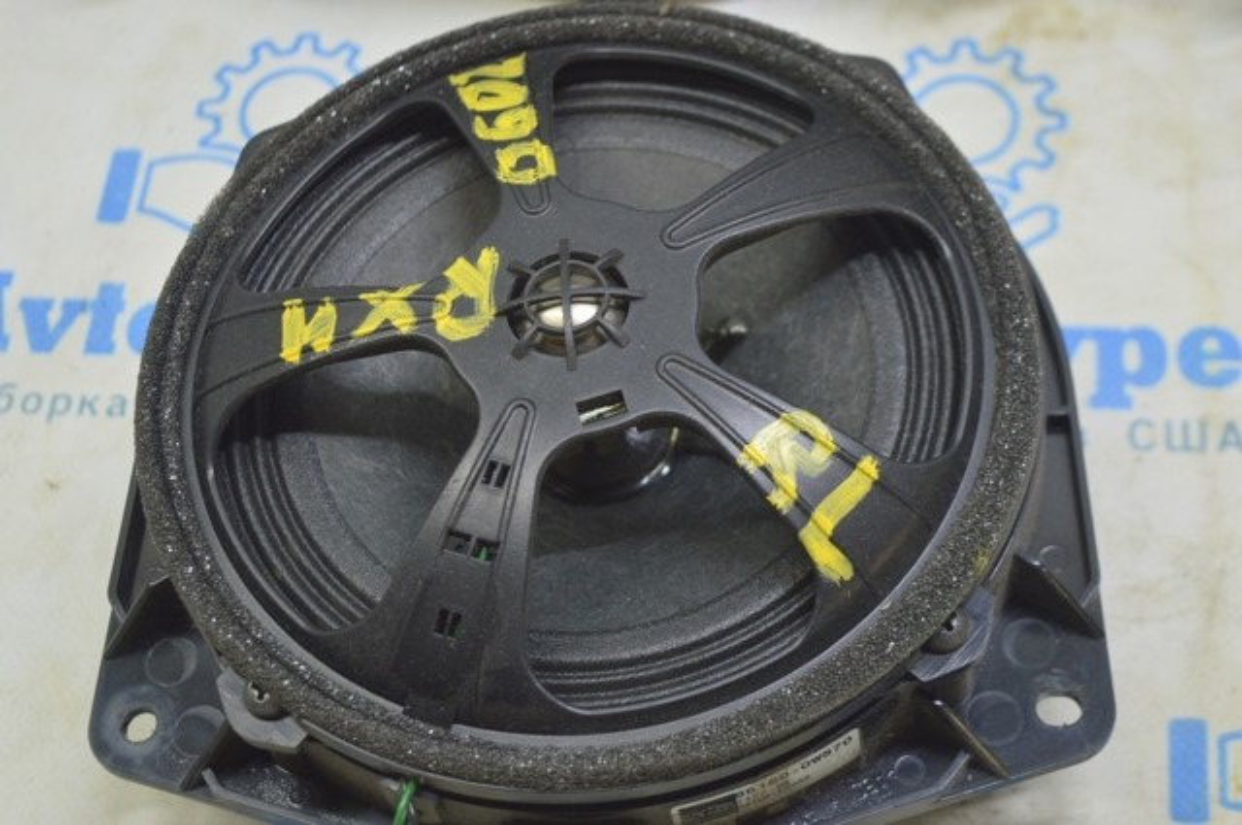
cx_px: 621
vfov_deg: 20.1
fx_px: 2326
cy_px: 412
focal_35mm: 68
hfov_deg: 29.9
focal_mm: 45
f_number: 5.6
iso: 400
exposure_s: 1/20
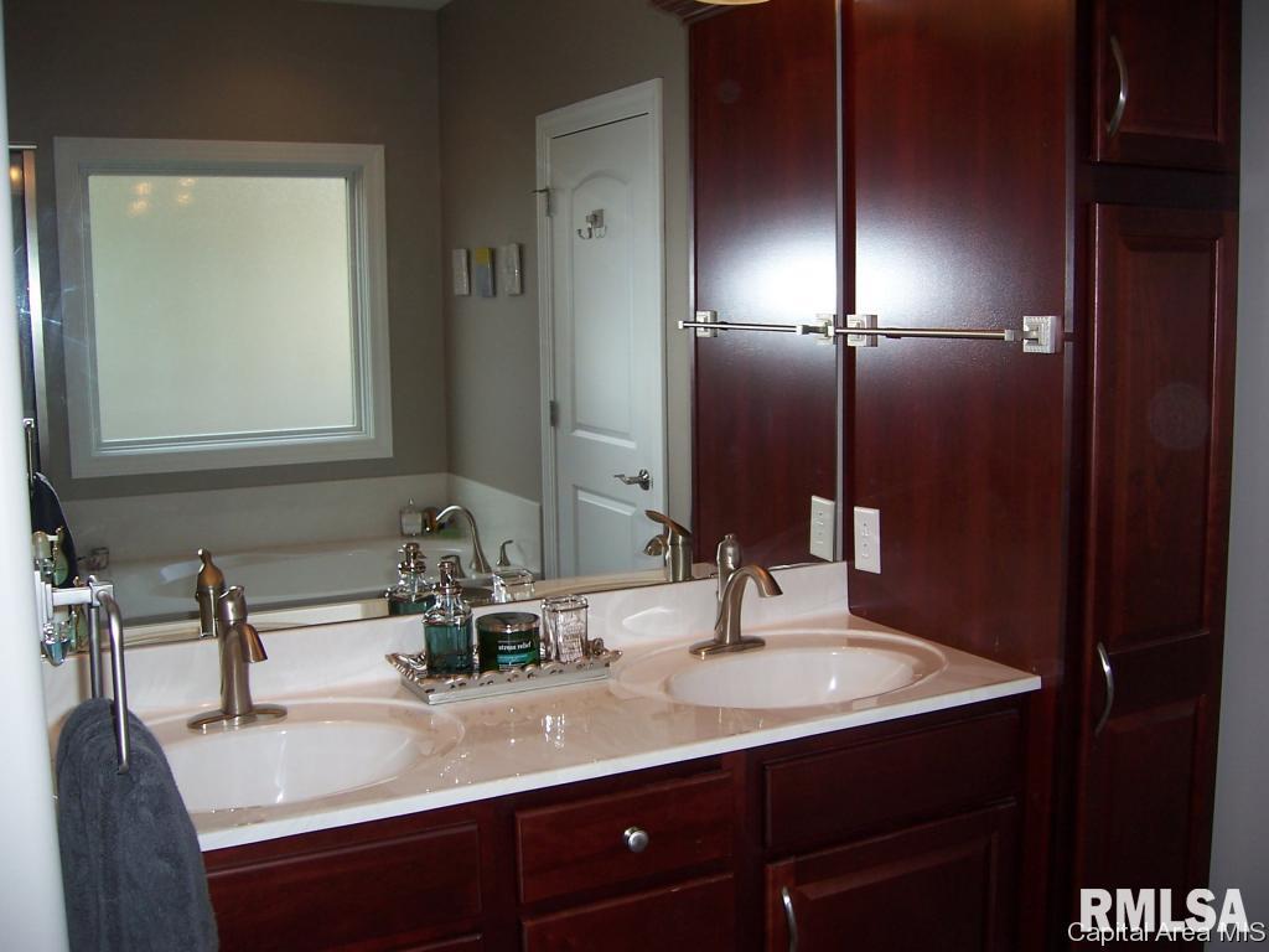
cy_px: 476
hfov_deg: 51.4
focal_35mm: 36
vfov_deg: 39.7
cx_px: 634
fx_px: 1320
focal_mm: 6
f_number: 3
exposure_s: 1/60
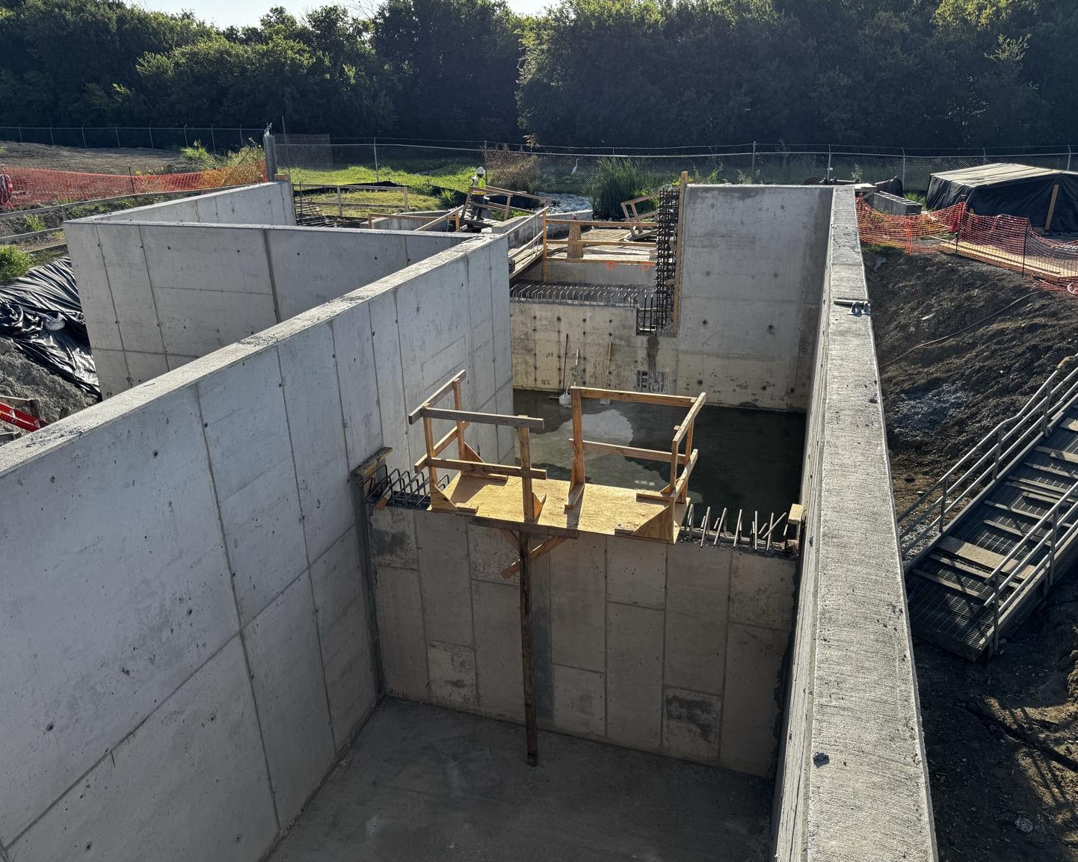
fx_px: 829
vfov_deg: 54.9
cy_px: 445
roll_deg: +1.5
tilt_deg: -23.0
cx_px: 517
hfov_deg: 66.0
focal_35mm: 26
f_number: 1.78
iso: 80
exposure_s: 1/2415
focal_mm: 6.76
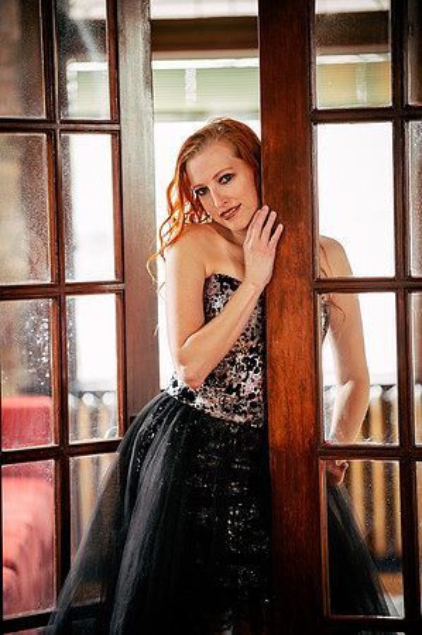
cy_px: 318
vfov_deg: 13.7
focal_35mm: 150
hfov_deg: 9.1
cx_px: 211
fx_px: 2643
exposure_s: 1/125
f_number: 3.2
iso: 800
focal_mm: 150
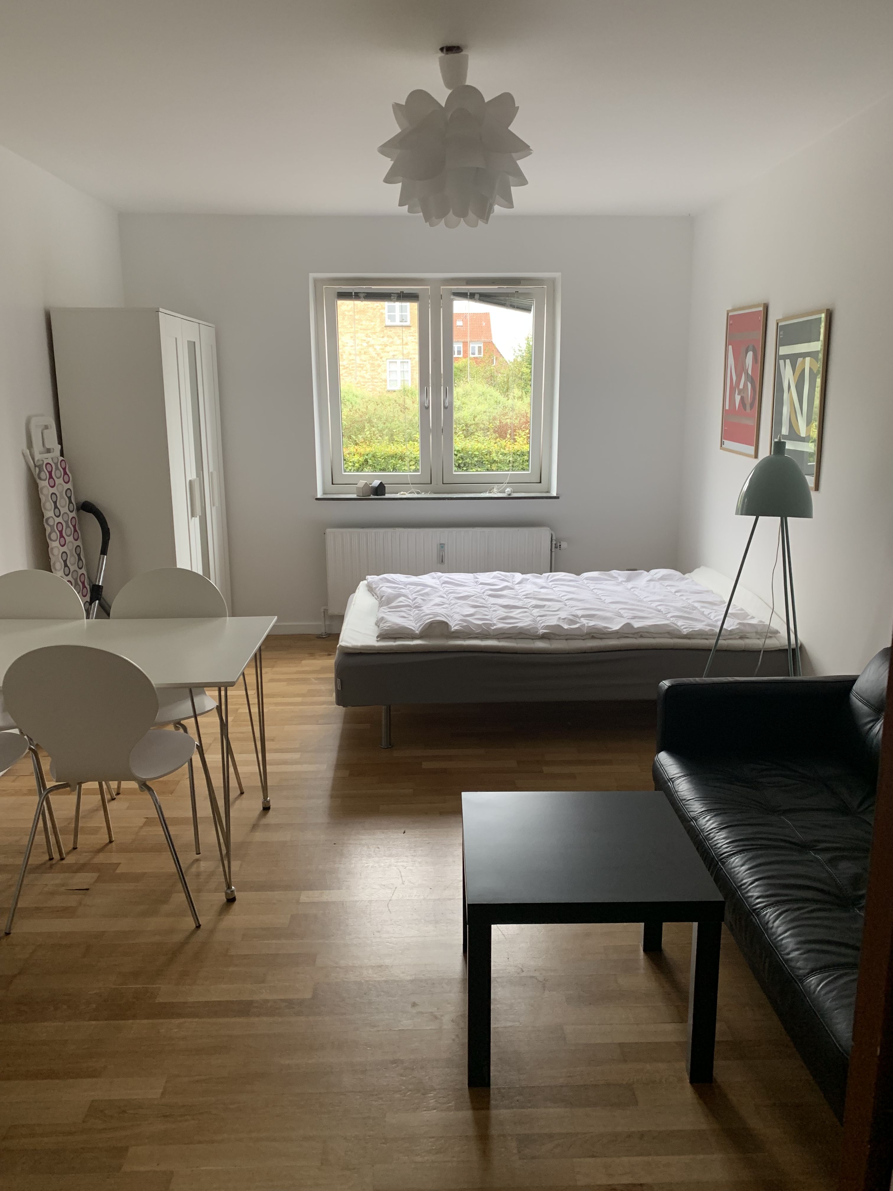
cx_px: 446
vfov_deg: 67.3
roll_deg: +2.3
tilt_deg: -10.5
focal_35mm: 26
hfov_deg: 53.1
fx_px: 894
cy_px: 596
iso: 125
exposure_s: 1/60
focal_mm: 4.25
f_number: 1.8
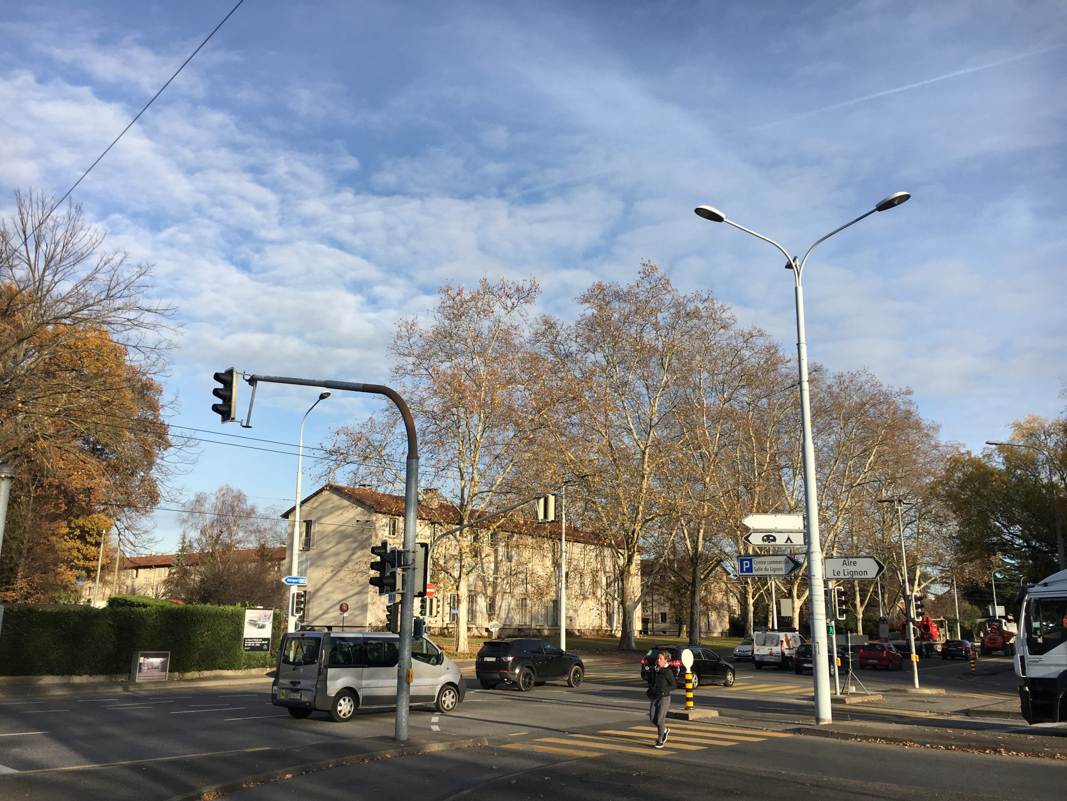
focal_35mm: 29
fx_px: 894
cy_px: 400
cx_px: 534
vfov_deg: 48.2
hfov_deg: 61.7
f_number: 2.2
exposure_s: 1/1131
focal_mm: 4.15
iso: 25
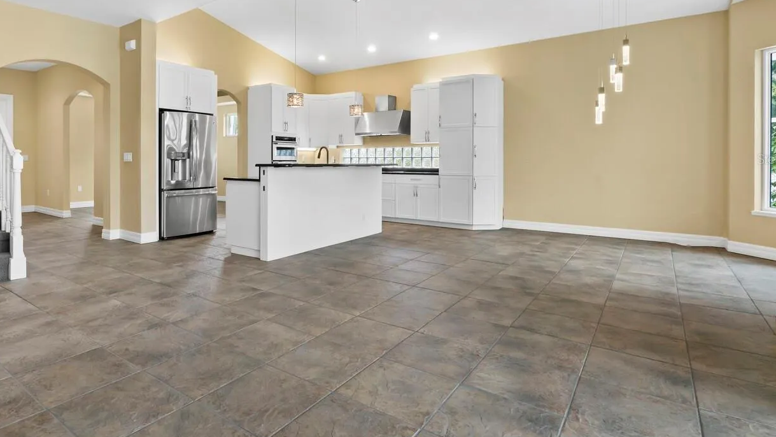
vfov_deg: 55.1
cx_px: 309
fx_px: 412
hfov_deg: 85.5
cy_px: 159
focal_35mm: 20
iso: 400
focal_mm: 7
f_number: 11
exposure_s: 1/1.67
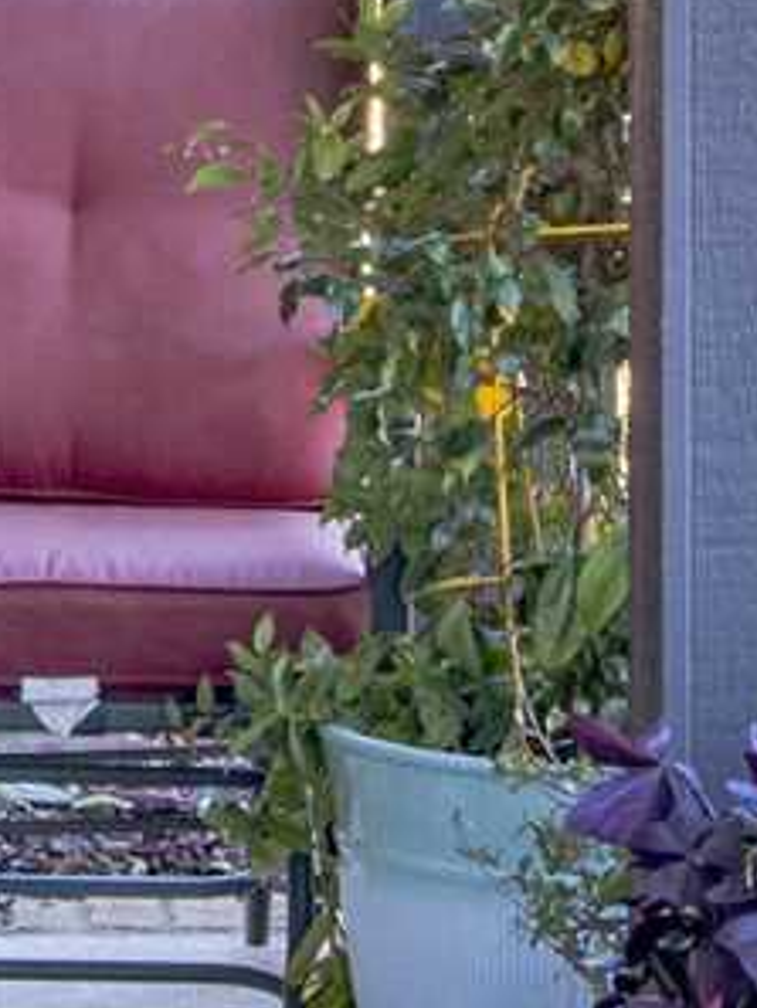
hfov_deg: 7.1
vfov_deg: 9.2
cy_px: -455
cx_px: 88
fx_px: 6090
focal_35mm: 209
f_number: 11
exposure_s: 1/80
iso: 200
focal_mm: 21
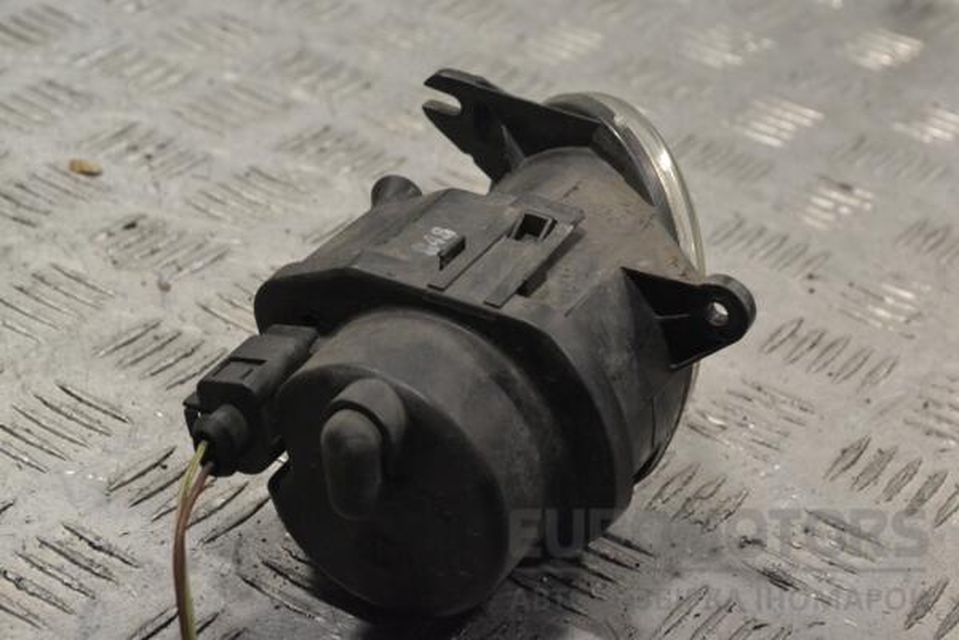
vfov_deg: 16.6
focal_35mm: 82
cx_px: 480
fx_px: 2198
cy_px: 320
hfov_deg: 24.6
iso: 3200
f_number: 9
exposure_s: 1/320
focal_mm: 55
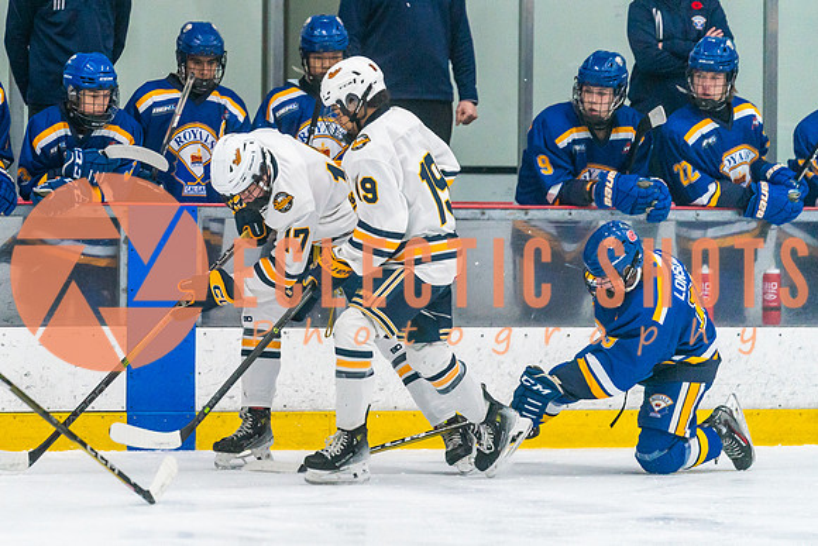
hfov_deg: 6.9
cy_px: 286
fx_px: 6816
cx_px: 231
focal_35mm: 300
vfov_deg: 4.6
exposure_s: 1/1250
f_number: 2.8
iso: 3200
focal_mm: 200
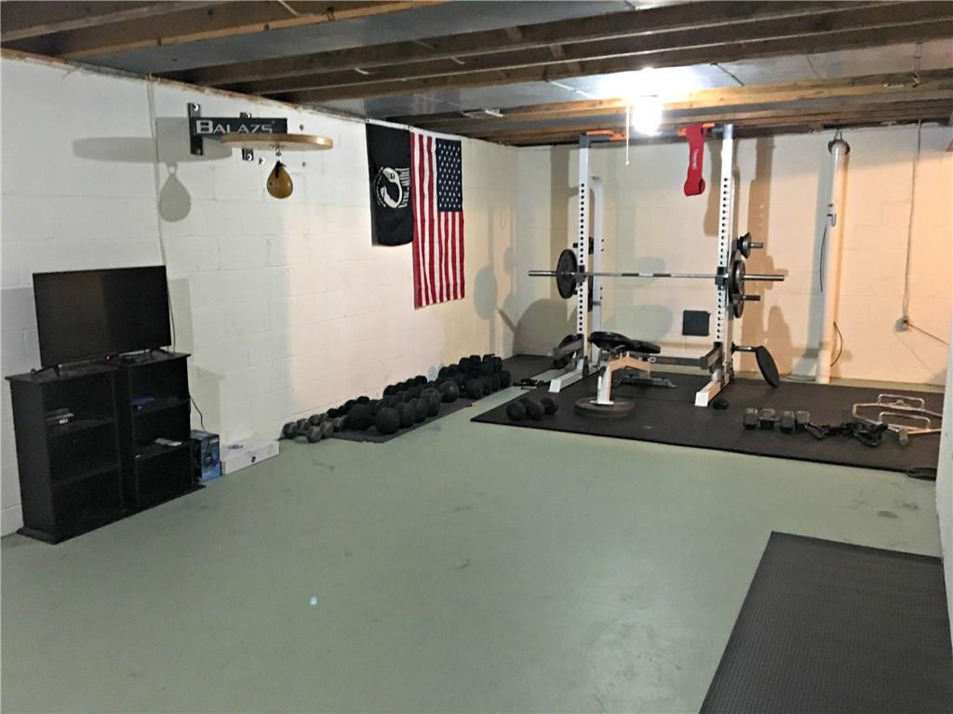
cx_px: 476
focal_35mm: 29
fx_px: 798
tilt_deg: -7.3
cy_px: 357
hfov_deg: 61.7
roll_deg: +0.7
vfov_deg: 48.2
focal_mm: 4.15
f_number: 2.2
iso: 320
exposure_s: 1/15
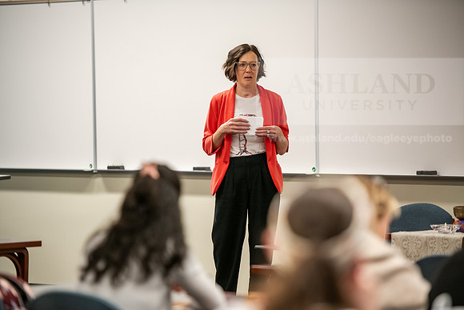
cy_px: 155
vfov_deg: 8.1
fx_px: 2192
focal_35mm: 170
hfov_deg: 12.1
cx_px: 232
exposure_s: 1/200
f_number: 2.8
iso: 2000
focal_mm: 170
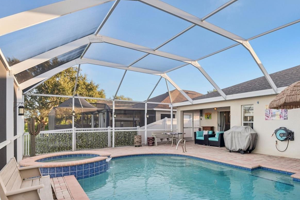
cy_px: 125
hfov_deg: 76.7
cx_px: 194
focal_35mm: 22
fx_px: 183
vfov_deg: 56.5
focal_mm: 16
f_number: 8
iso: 400
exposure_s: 1/200
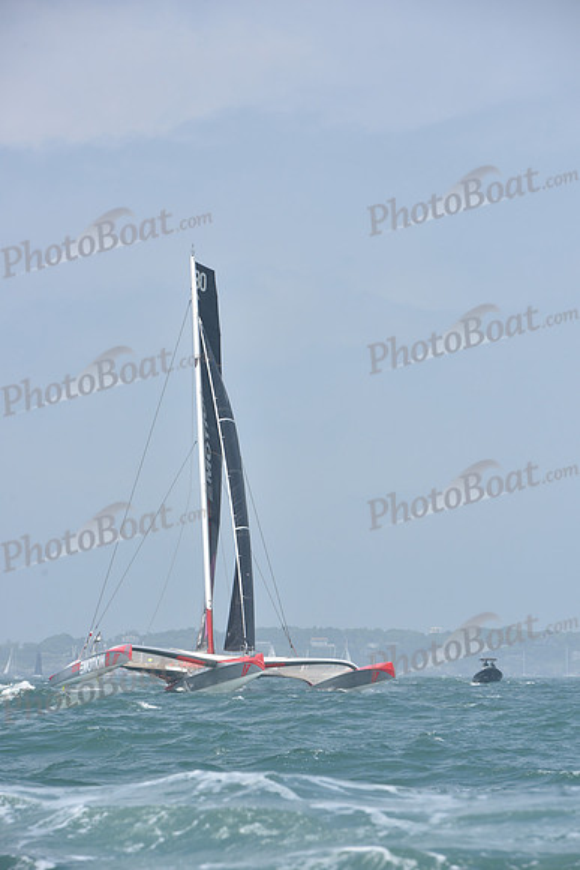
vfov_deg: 12.8
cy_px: 435
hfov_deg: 8.6
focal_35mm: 160
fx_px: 3864
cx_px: 290
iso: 320
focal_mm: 160
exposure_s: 1/1000
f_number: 9
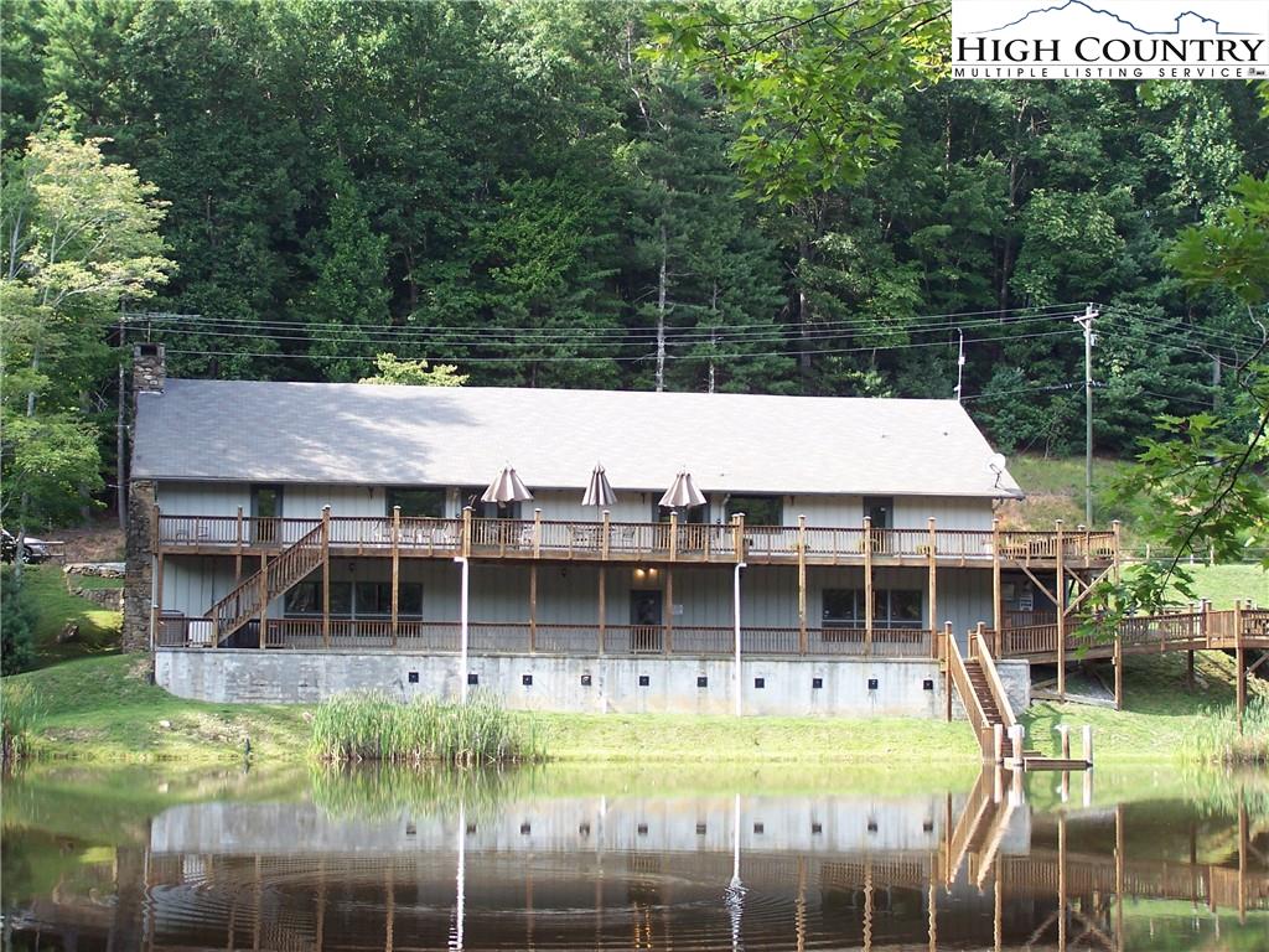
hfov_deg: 29.0
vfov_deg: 21.9
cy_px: 476
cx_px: 634
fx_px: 2456
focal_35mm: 67
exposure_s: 1/180
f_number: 3.2
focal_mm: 11.1
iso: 80
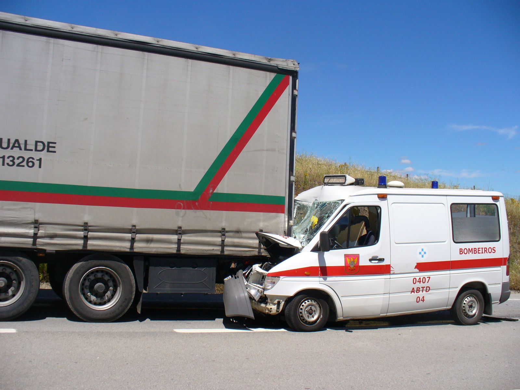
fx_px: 556
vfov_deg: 38.7
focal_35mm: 37
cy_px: 195
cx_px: 260
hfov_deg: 50.1
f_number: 5.6
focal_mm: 6.1
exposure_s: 1/500
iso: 80
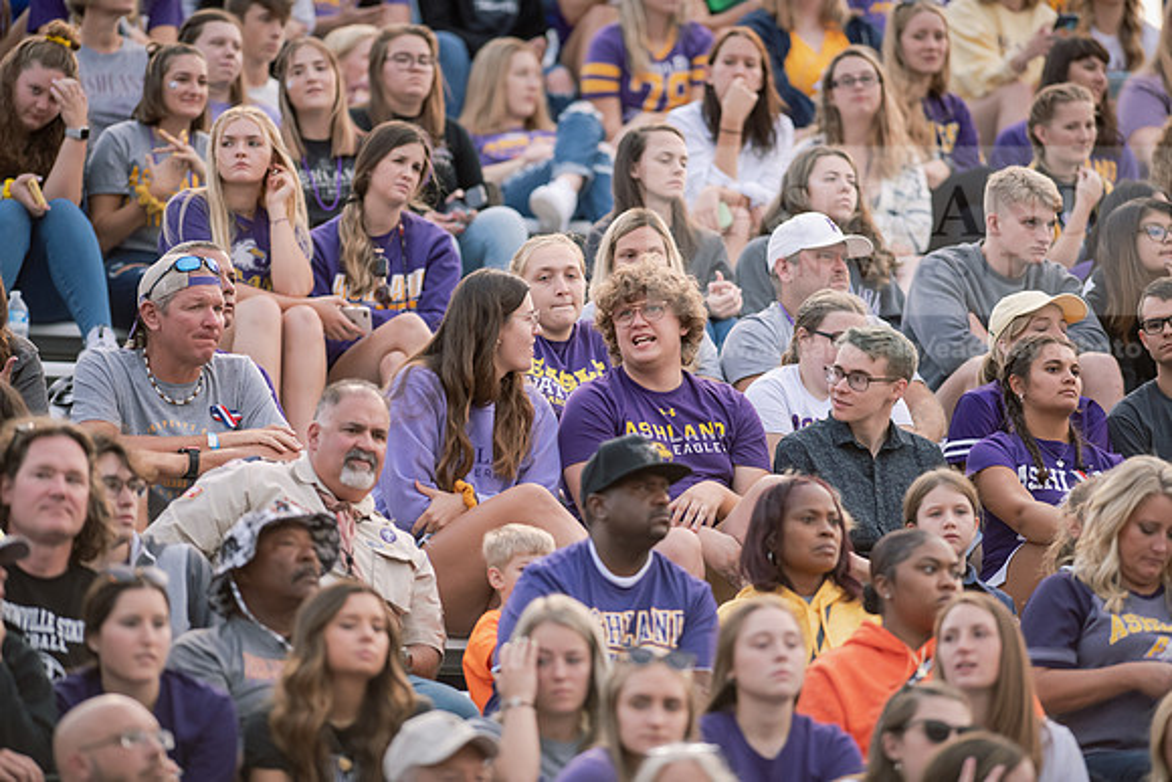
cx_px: 586
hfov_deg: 6.9
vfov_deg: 4.6
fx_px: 9768
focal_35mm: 300
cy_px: 391
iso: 1250
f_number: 3.2
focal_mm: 300
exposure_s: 1/1000
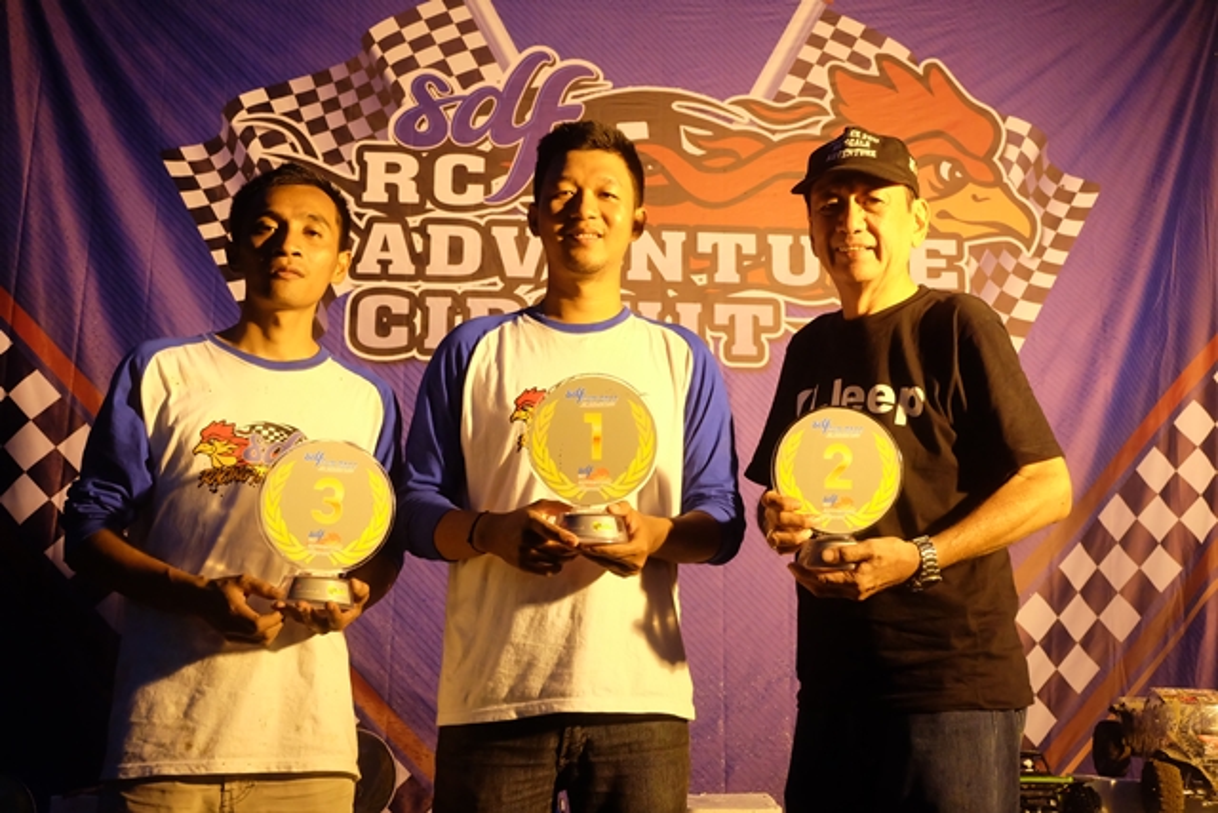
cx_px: 609
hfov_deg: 50.7
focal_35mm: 38
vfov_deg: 35.1
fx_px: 1286
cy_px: 406
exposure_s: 1/250
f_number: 5.6
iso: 5000
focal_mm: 25.6
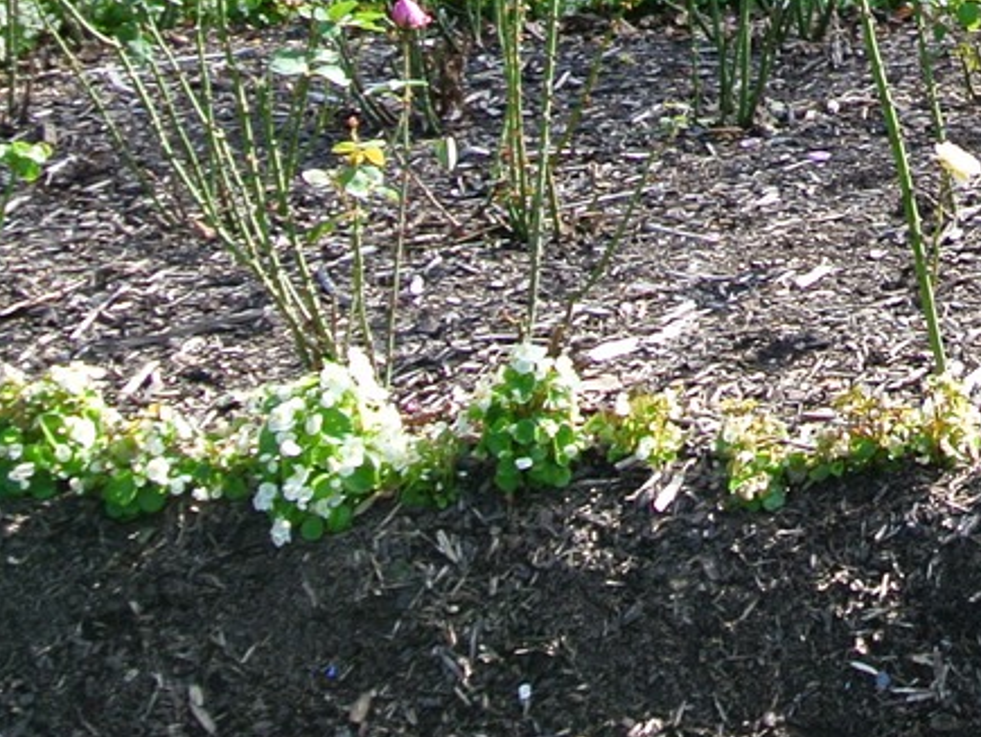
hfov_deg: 17.5
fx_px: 2950
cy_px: -158
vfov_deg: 13.8
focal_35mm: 104
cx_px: 1328
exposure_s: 1/200
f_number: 4
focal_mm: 10
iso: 100
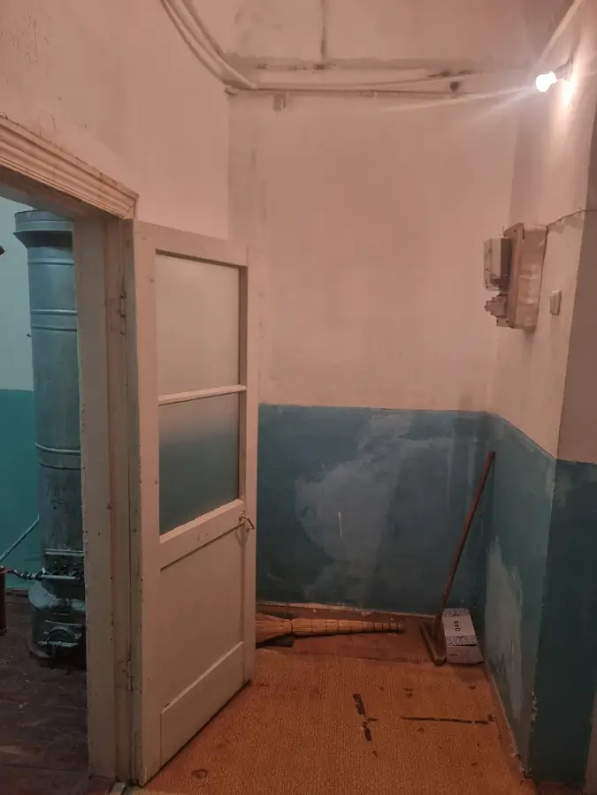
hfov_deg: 56.8
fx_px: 552
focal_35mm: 24
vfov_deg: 71.6
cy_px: 398
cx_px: 298
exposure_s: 1/50
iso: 200
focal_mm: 6.7
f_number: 1.8
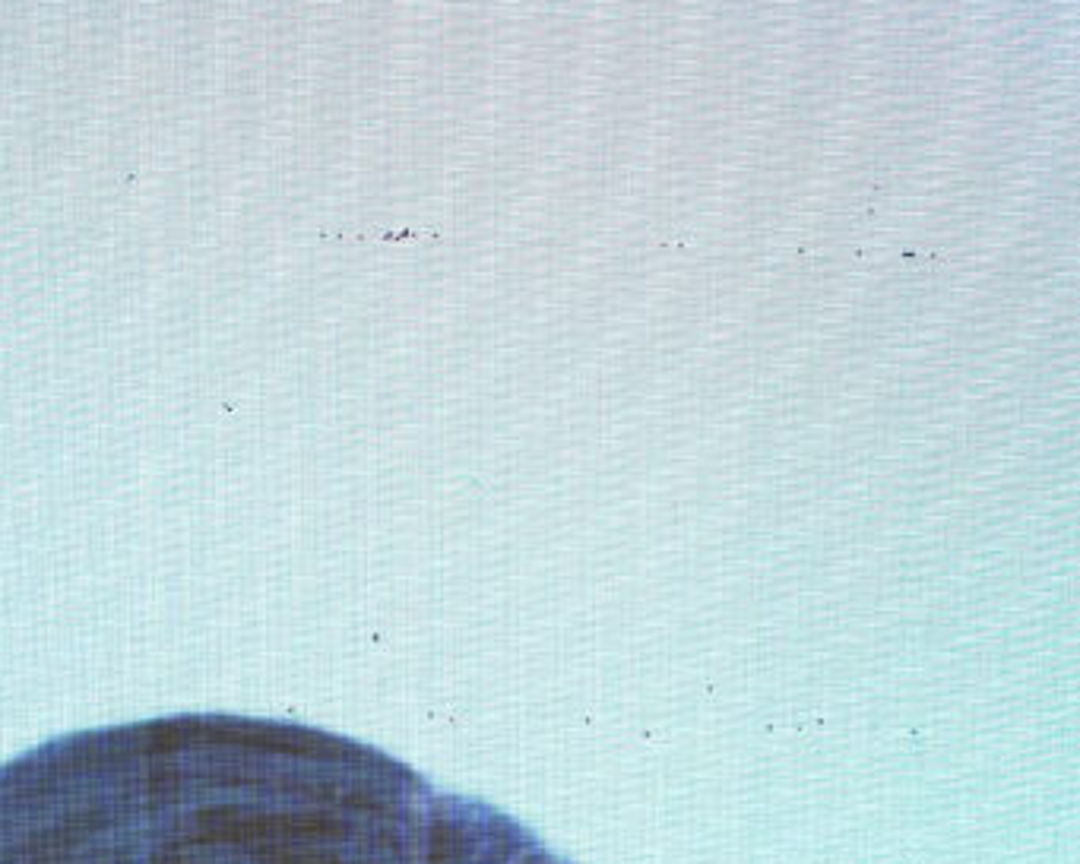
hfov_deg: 16.4
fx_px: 3645
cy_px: 1589
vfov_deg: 12.3
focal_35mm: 114
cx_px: -63
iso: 800
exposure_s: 1/125
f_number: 4
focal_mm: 36
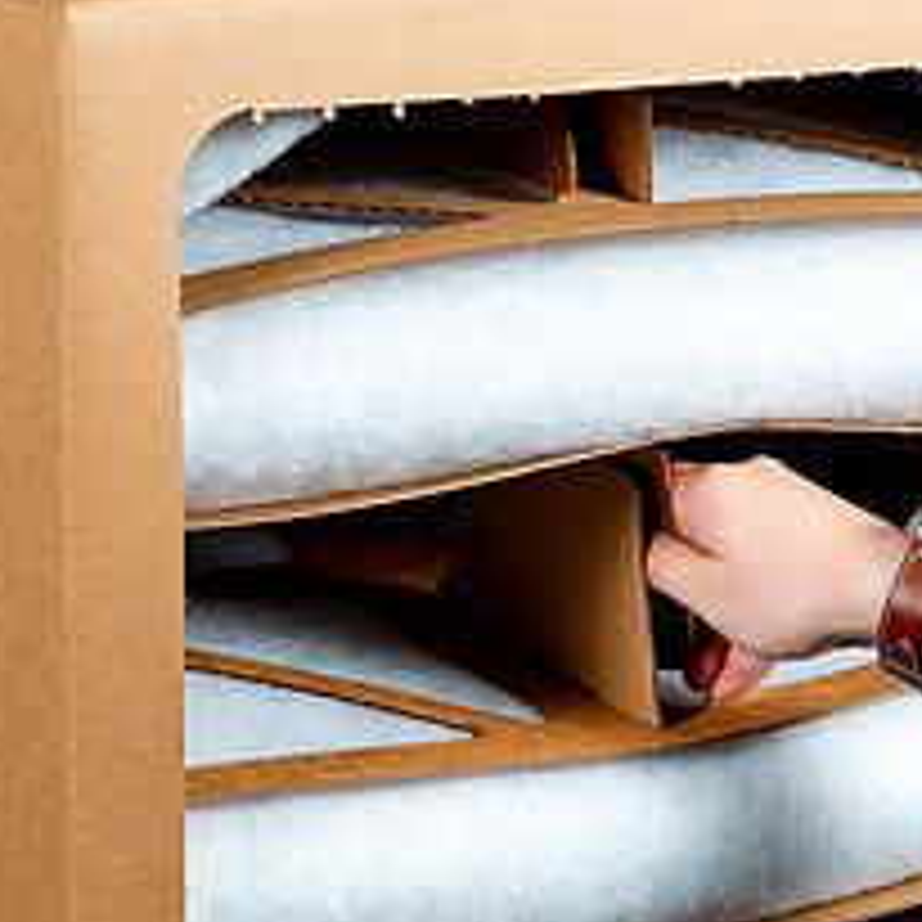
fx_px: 4701
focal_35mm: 156
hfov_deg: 11.2
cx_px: 265
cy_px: 497
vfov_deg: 11.2
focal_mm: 65
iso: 160
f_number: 8
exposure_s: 1/125
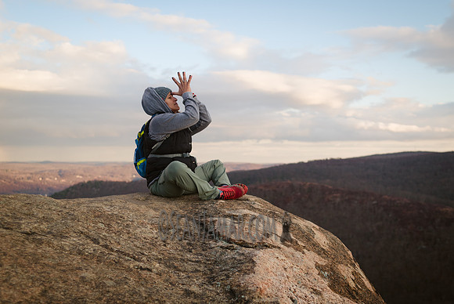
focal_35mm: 41
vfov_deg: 32.4
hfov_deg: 47.0
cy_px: 165
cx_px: 233
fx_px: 523
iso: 250
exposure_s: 1/400
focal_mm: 35
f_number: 3.2
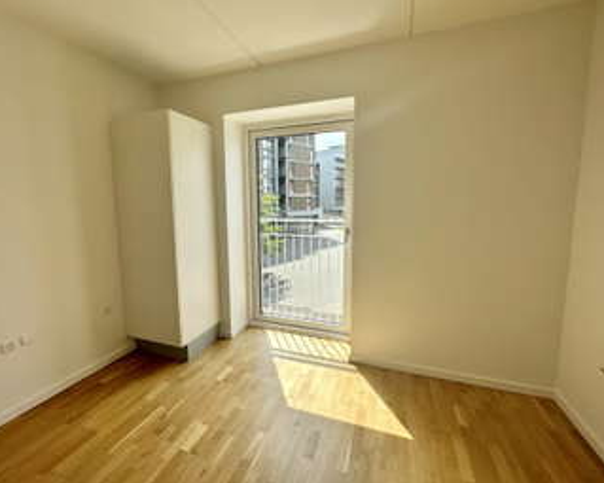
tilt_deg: -7.0
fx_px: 286
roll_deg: +0.4
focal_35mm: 16
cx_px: 283
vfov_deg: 80.3
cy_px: 235
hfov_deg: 93.0
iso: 40
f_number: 2.2
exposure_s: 1/612
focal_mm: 2.22
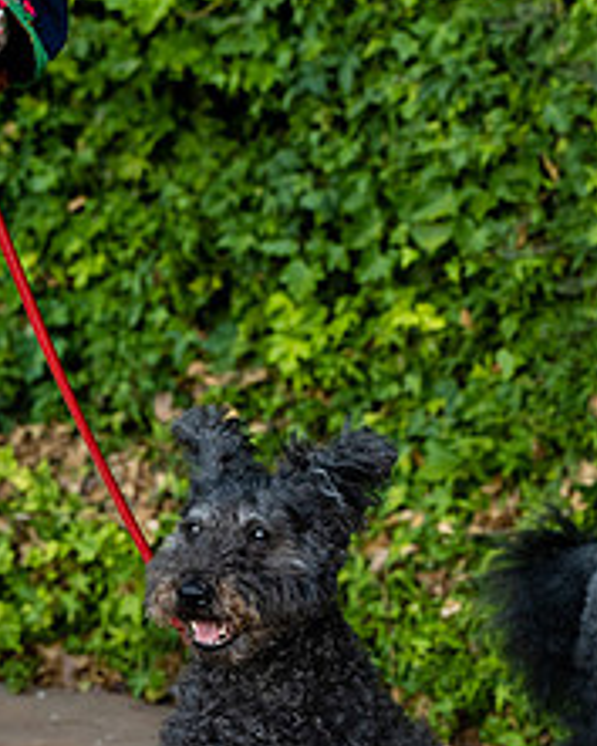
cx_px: 270
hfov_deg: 12.5
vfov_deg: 15.5
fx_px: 2715
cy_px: 606
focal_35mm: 123
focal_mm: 50
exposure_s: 1/320
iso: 800
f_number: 4
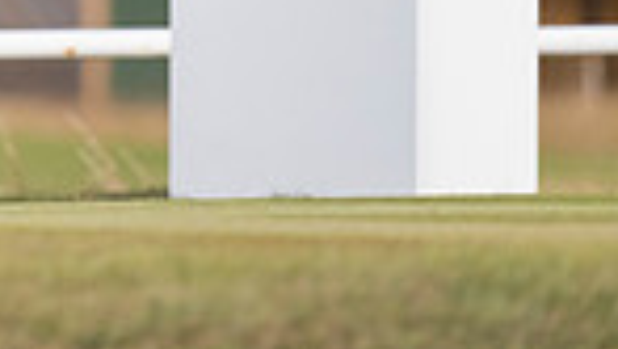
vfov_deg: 1.0
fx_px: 19272
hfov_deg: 1.8
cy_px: -572
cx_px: -668
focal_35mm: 1175
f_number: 5.6
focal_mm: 250
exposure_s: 1/2500
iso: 800
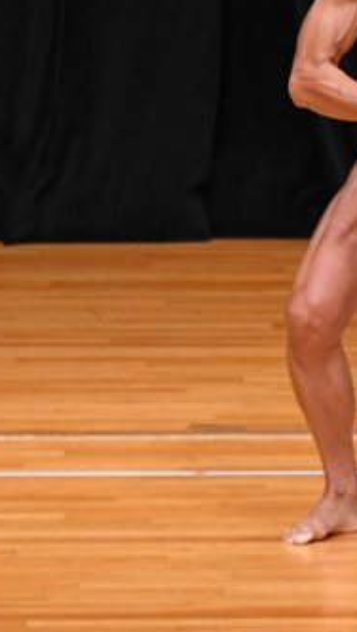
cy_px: 178
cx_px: 466
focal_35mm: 730
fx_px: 12251
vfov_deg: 3.0
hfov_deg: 1.7
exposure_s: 1/400
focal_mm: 200
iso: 3200
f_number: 5.6
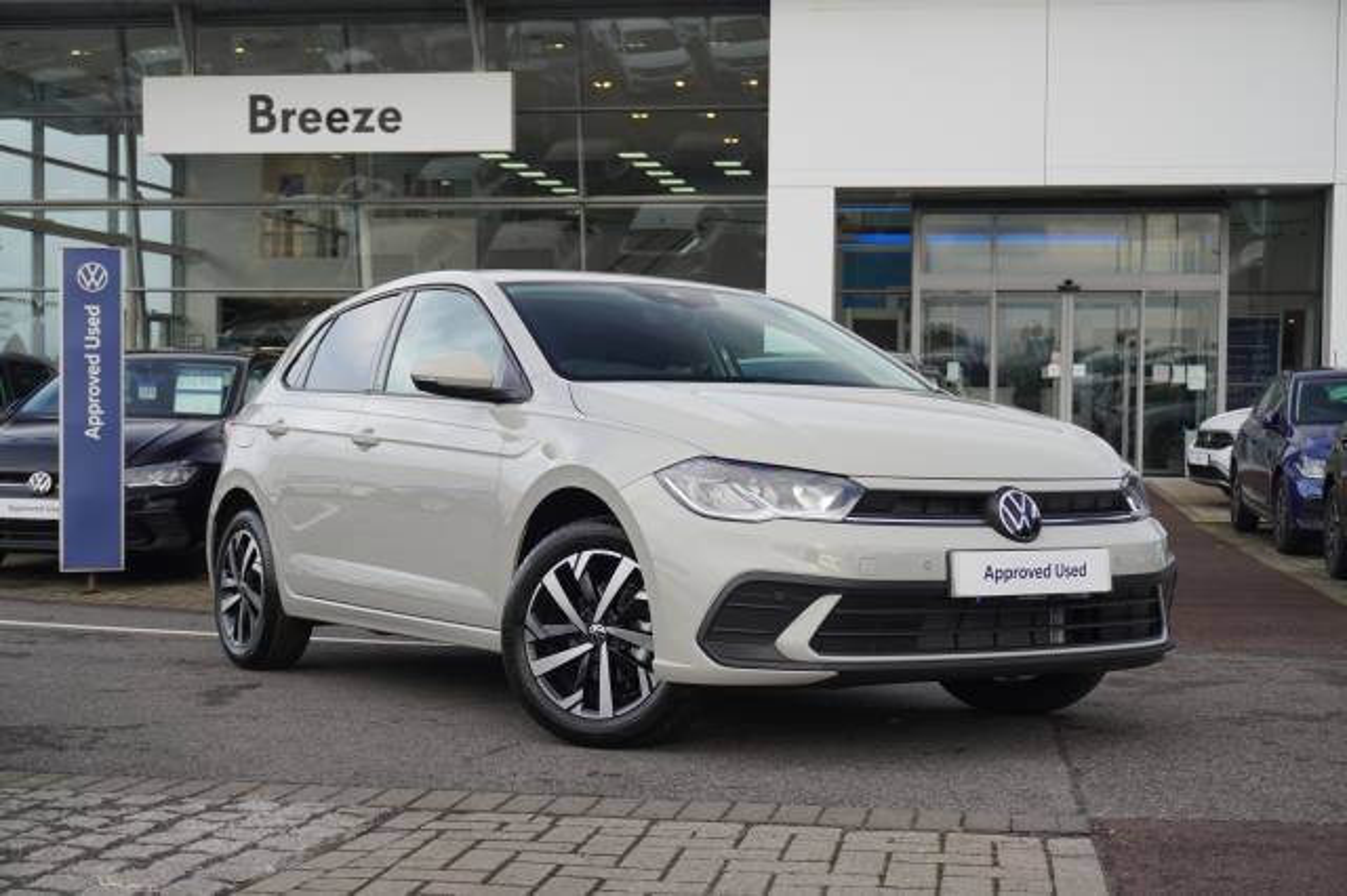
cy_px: 448
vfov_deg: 26.5
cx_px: 674
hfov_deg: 38.9
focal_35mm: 51
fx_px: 1907
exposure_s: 1/160
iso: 160
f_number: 5
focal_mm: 34
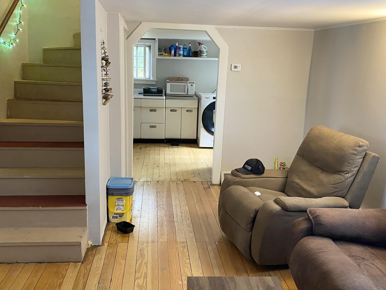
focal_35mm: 35
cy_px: 133
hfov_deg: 52.6
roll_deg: -1.7
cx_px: 194
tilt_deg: -8.8
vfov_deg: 40.7
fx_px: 390
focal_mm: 4.25
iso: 320
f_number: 1.8
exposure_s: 1/40
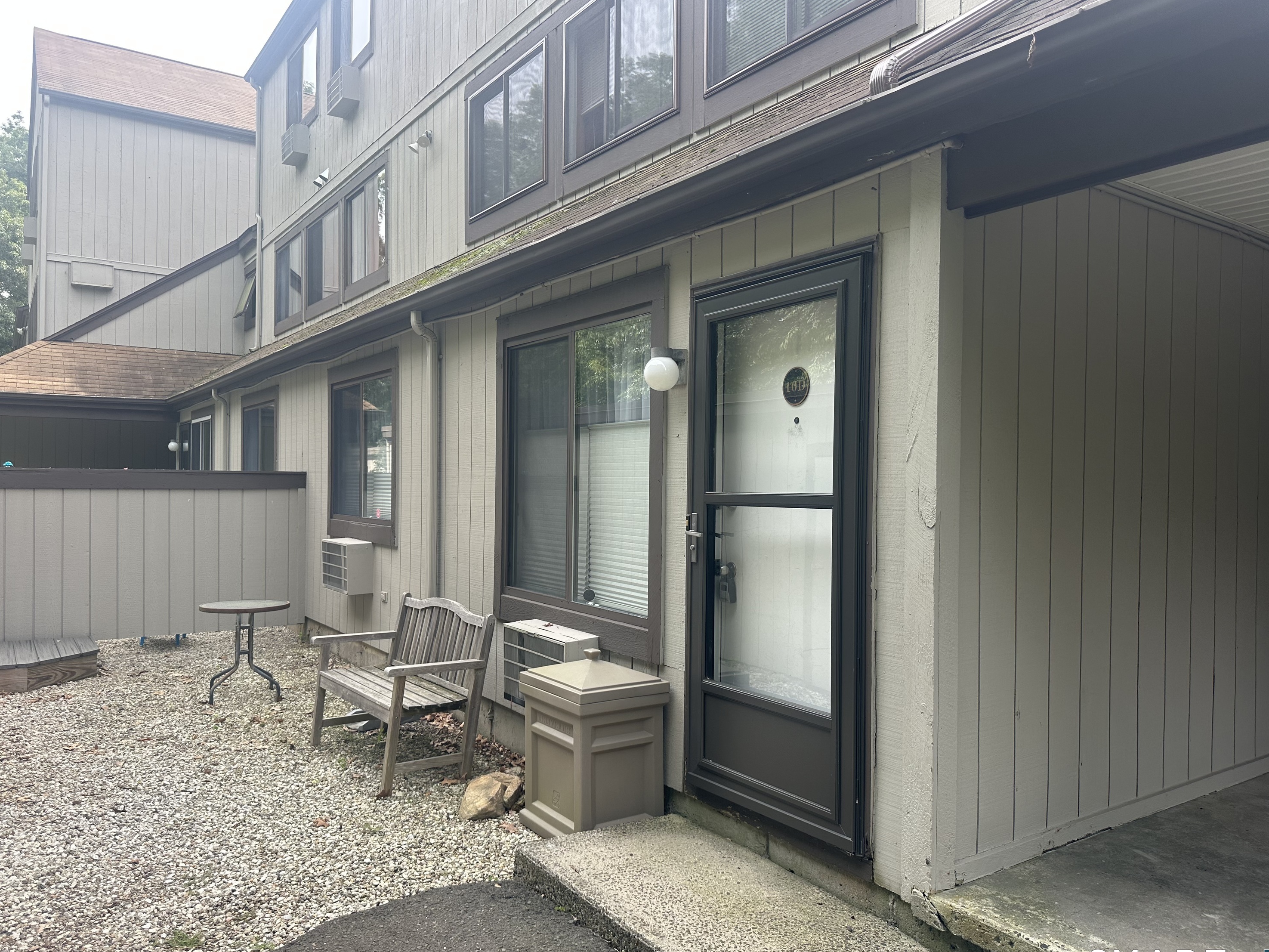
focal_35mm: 25
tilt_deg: +0.3
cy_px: 488
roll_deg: -1.1
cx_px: 624
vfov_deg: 54.9
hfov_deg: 69.4
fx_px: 917
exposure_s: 1/663
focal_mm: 6.86
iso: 80
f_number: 1.78
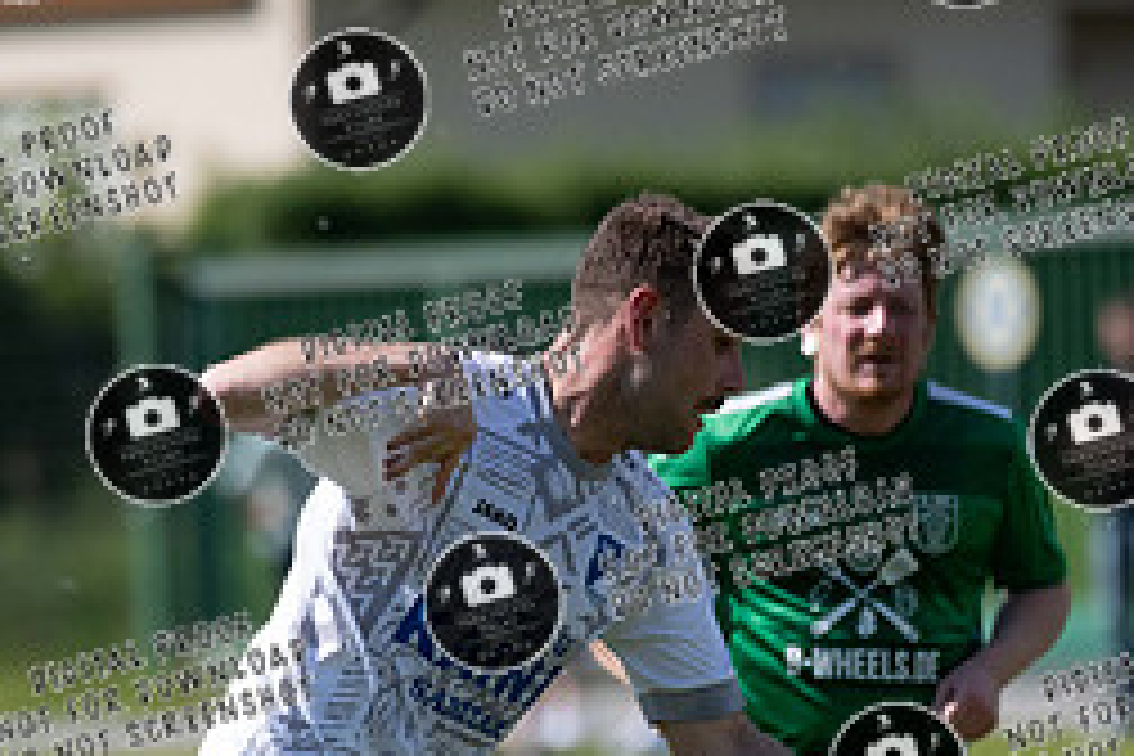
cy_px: 826
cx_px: 585
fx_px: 26867
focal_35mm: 853
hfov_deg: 2.4
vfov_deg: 1.6
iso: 1250
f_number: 5.6
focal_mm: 370
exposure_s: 1/8000
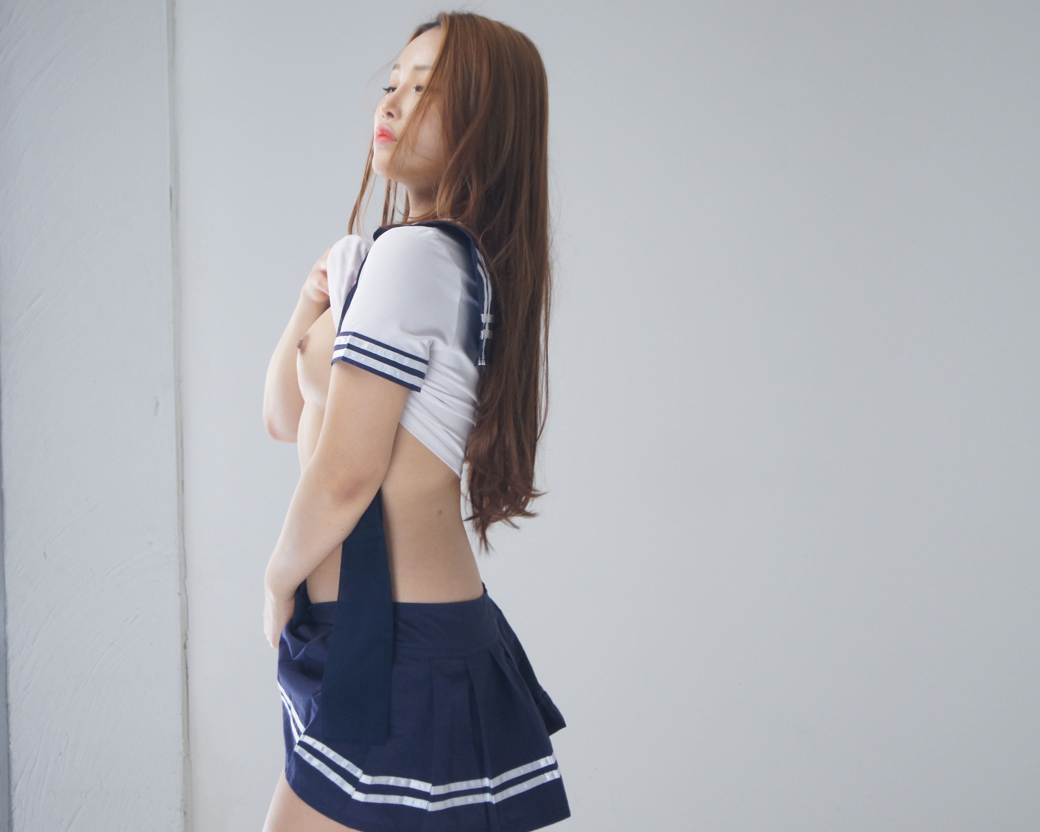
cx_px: 442
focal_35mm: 94
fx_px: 2880
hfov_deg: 20.5
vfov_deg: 16.4
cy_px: 416
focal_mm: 55
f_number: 5.6
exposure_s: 1/160
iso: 800
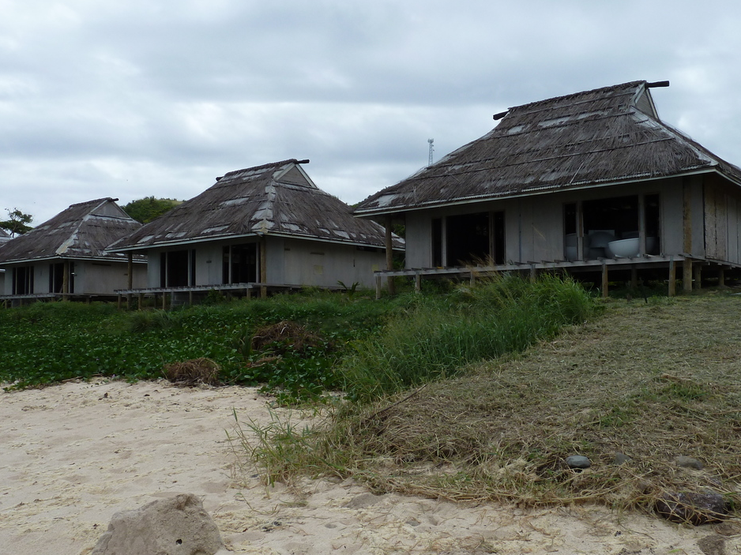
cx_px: 412
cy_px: 289
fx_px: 685
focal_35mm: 32
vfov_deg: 44.1
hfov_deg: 56.7
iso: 80
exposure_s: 1/400
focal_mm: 4.1
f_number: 5.6
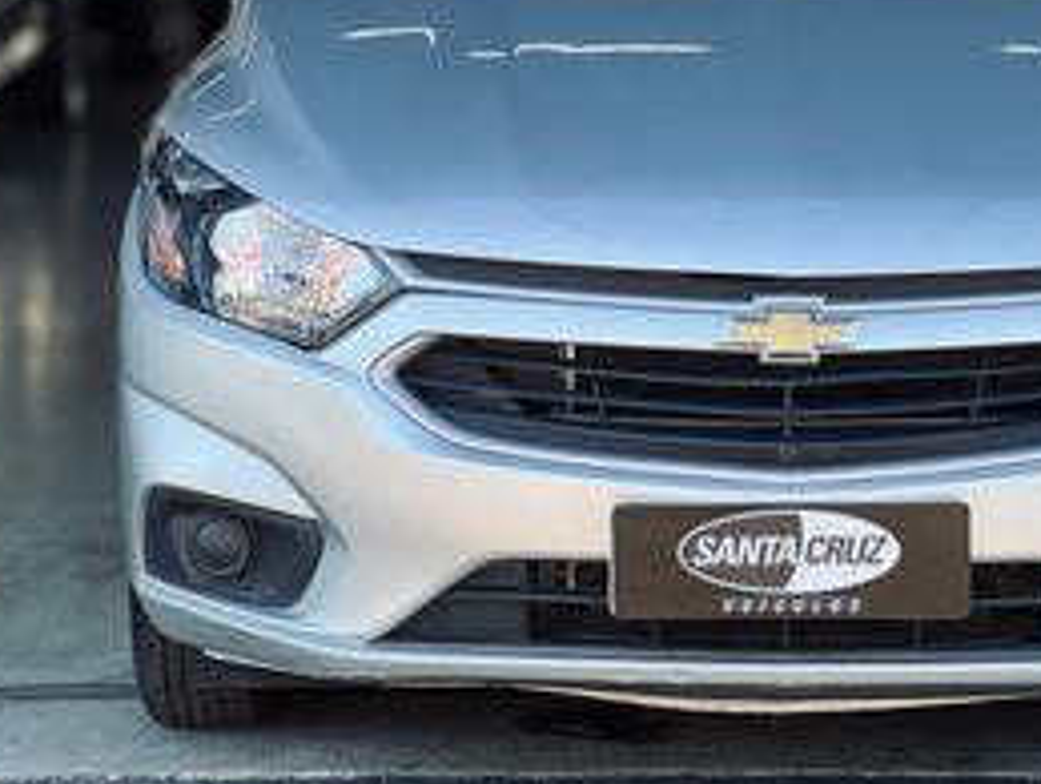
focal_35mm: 140
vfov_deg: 10.6
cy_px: 201
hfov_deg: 14.0
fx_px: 4216
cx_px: 756
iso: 50
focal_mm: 9
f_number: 2.8
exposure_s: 1/121
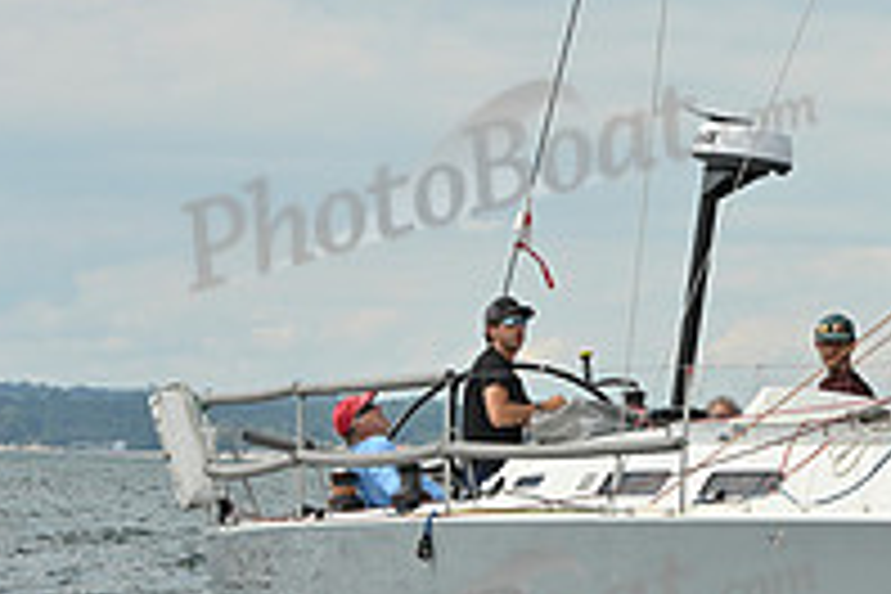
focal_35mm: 322
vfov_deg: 4.3
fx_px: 7969
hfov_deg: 6.4
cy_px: 344
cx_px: 1053
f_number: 7.1
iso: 320
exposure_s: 1/1600
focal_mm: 110
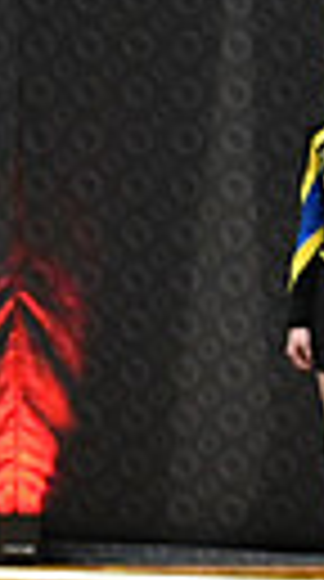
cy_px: 443
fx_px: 10002
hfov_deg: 1.8
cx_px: -765
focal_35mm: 651
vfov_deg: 3.3
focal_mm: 92
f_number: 2.8
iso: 5000
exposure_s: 1/800
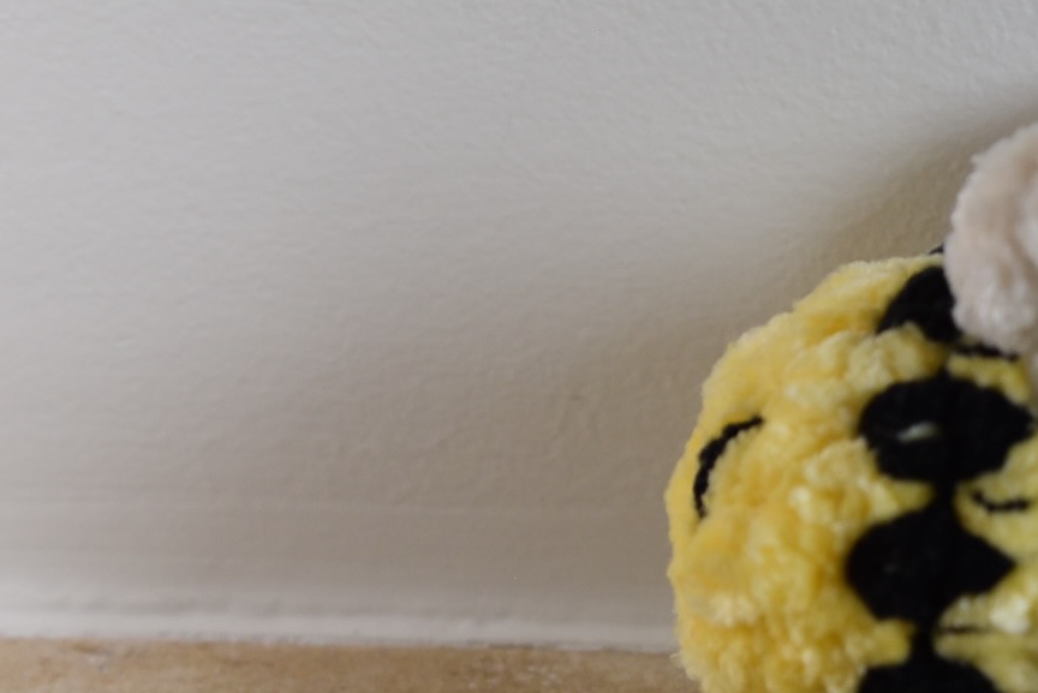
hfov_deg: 11.0
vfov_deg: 7.6
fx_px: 5221
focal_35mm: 181
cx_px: 1418
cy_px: 244
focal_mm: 52
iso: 400
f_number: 5.6
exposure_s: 1/125
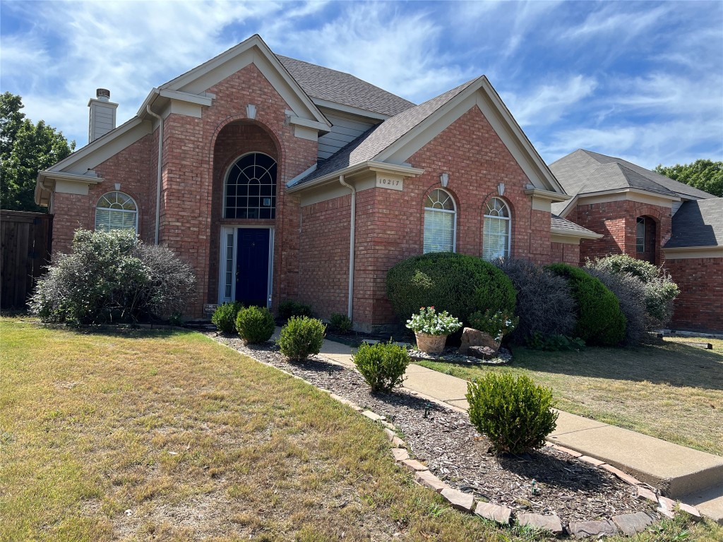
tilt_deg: +1.4
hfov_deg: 67.3
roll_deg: -1.3
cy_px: 271
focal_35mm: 26
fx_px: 543
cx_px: 362
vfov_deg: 53.1
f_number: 1.5
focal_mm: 5.7
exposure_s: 1/2299
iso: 50
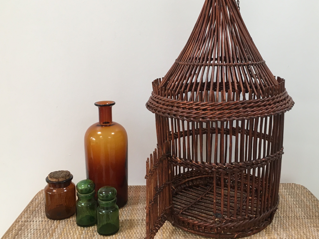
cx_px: 174
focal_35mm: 38
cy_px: 96
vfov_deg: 37.6
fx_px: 350
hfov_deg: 48.9
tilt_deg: -10.6
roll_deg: +0.5
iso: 40
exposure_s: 1/33
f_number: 2.2
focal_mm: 4.15
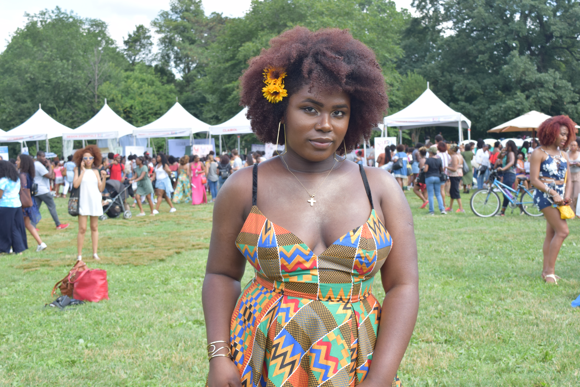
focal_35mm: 46
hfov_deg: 42.3
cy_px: 194
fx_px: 749
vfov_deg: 28.9
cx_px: 290
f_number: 8
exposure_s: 1/250
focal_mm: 31
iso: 220
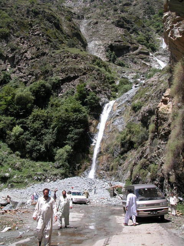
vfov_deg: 52.6
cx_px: 92
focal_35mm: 35
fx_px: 248
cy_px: 123
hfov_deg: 40.7
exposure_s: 1/253
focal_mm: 8.9
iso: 100
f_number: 6.3
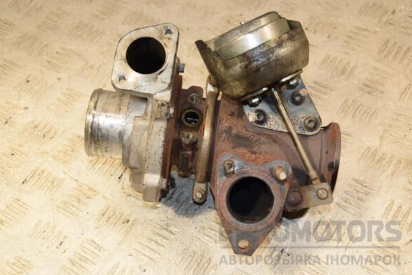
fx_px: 732
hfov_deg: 31.4
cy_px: 138
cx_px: 206
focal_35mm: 64
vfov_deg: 21.2
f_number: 7.1
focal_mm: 42
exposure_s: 1/200
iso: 800
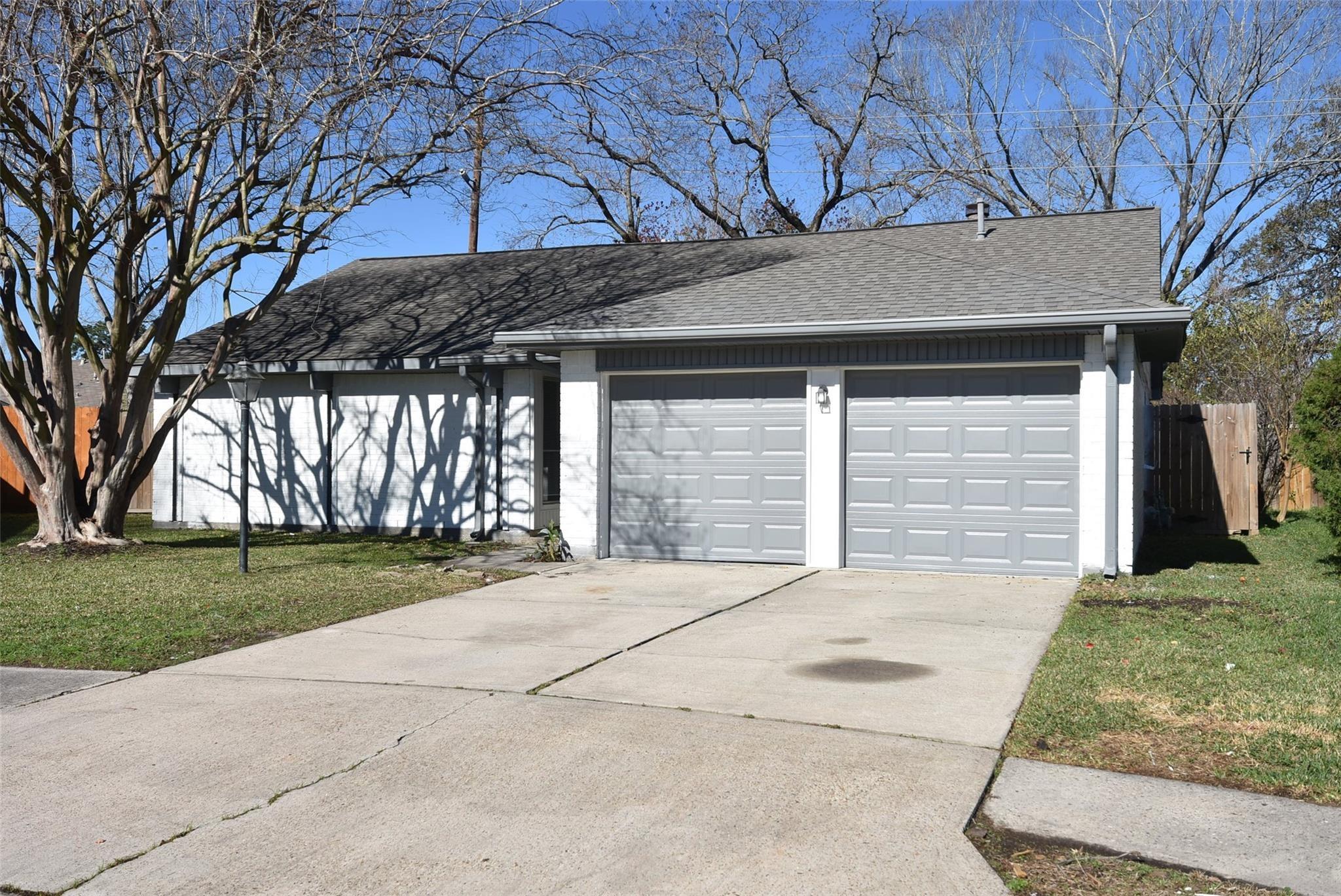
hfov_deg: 57.2
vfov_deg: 40.0
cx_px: 670
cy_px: 448
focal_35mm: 33
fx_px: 1230
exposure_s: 1/250
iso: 100
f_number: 9
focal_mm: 22
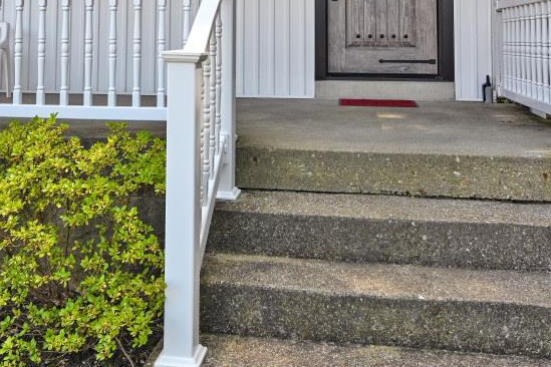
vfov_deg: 29.4
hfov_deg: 46.0
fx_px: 648
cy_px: -5
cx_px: 247
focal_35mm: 42
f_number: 5.6
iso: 200
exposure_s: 1/250
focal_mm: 15.5
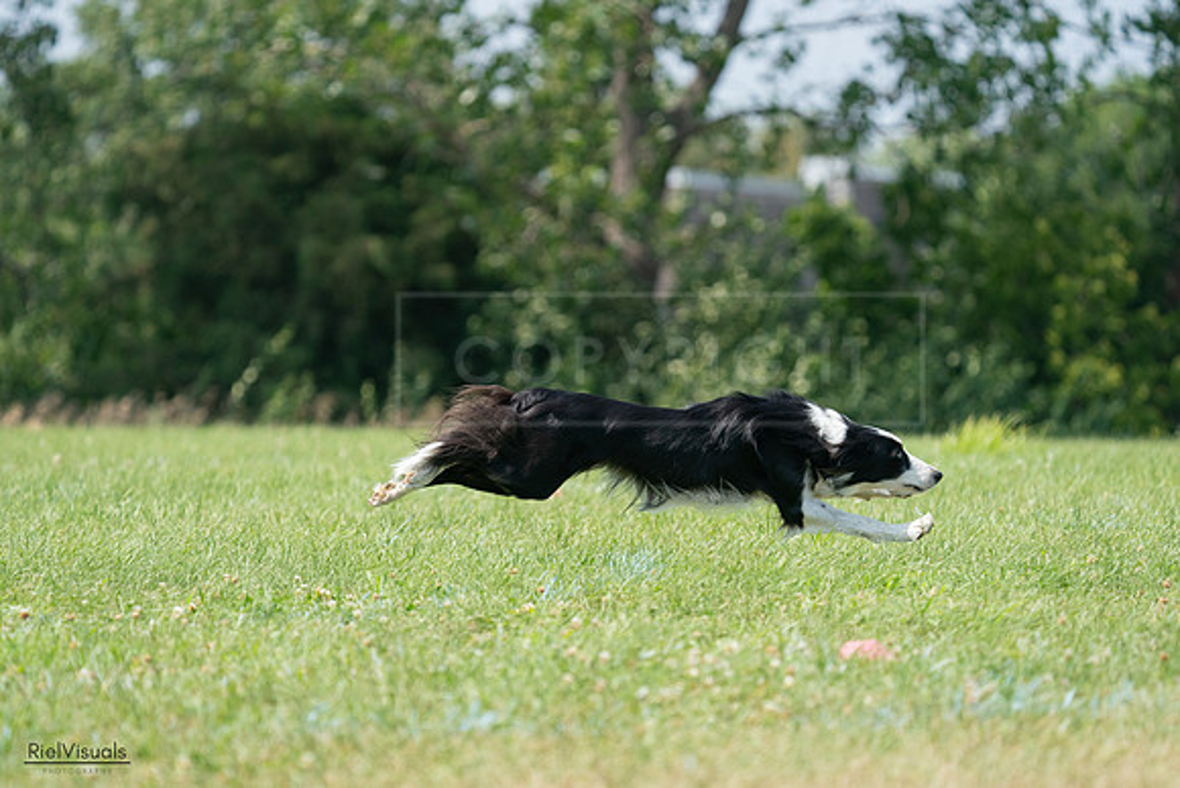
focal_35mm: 291
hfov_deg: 7.1
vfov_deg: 4.7
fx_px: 9540
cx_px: 590
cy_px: 394
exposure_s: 1/4000
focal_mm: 291
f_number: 5.6
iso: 1600
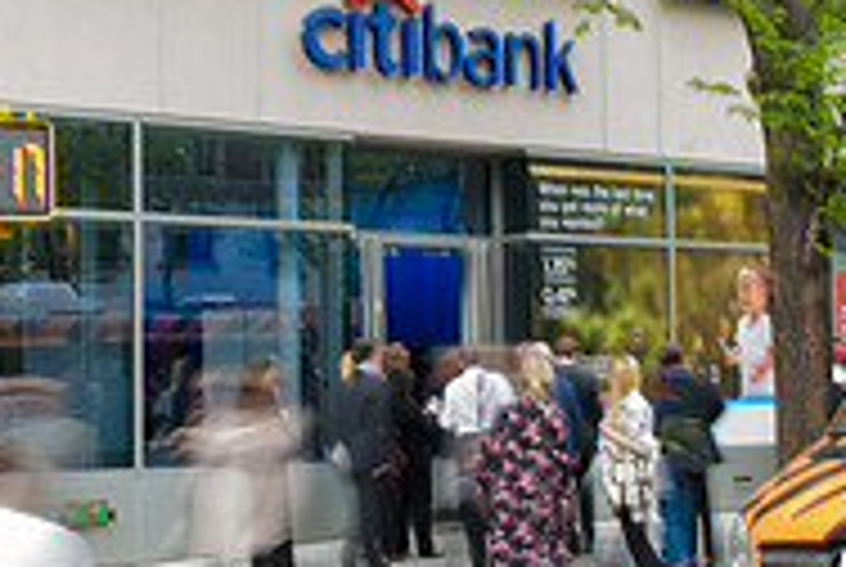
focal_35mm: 74
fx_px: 1742
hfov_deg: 27.2
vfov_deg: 18.5
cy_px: 263
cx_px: 342
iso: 64
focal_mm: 24
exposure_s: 1/2
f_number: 22
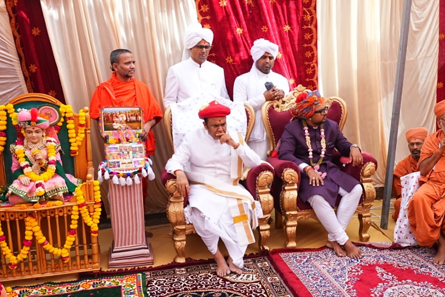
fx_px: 507
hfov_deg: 47.2
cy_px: 160
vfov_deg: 32.6
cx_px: 264
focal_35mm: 41
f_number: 5.6
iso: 250
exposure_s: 1/160
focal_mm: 24
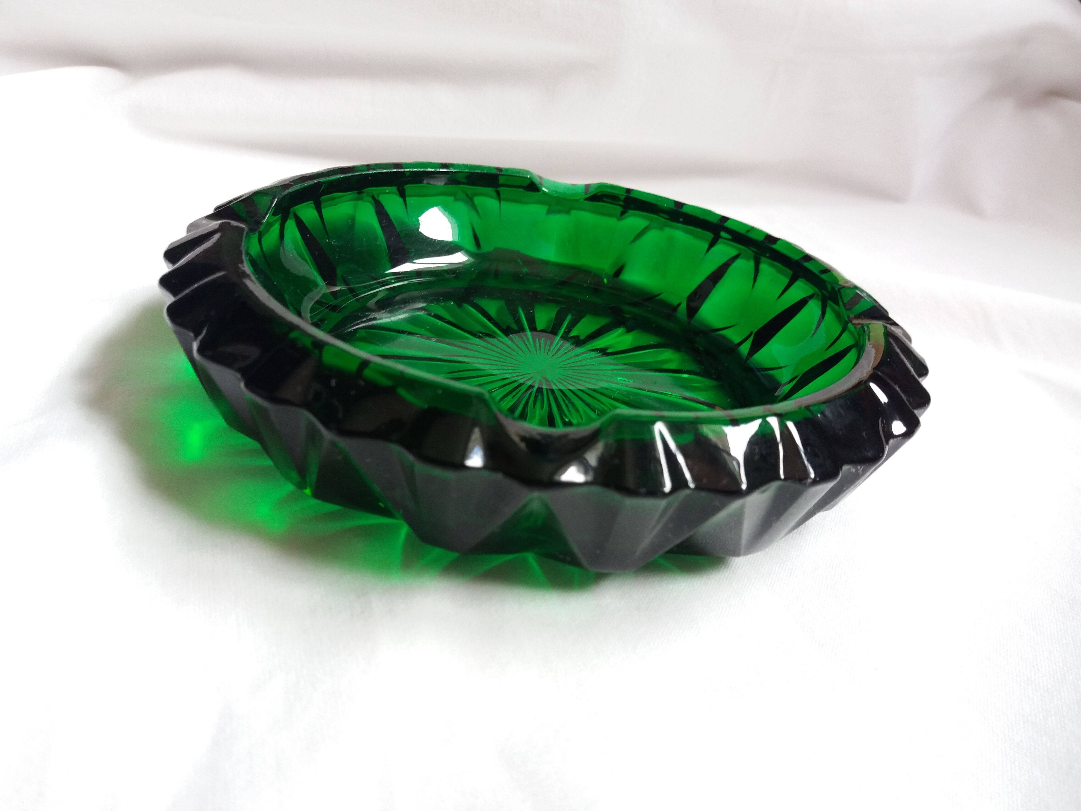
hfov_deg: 63.4
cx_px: 540
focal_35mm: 28
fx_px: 874
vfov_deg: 49.7
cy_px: 406
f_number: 1.9
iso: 64
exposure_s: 1/33
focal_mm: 3.7
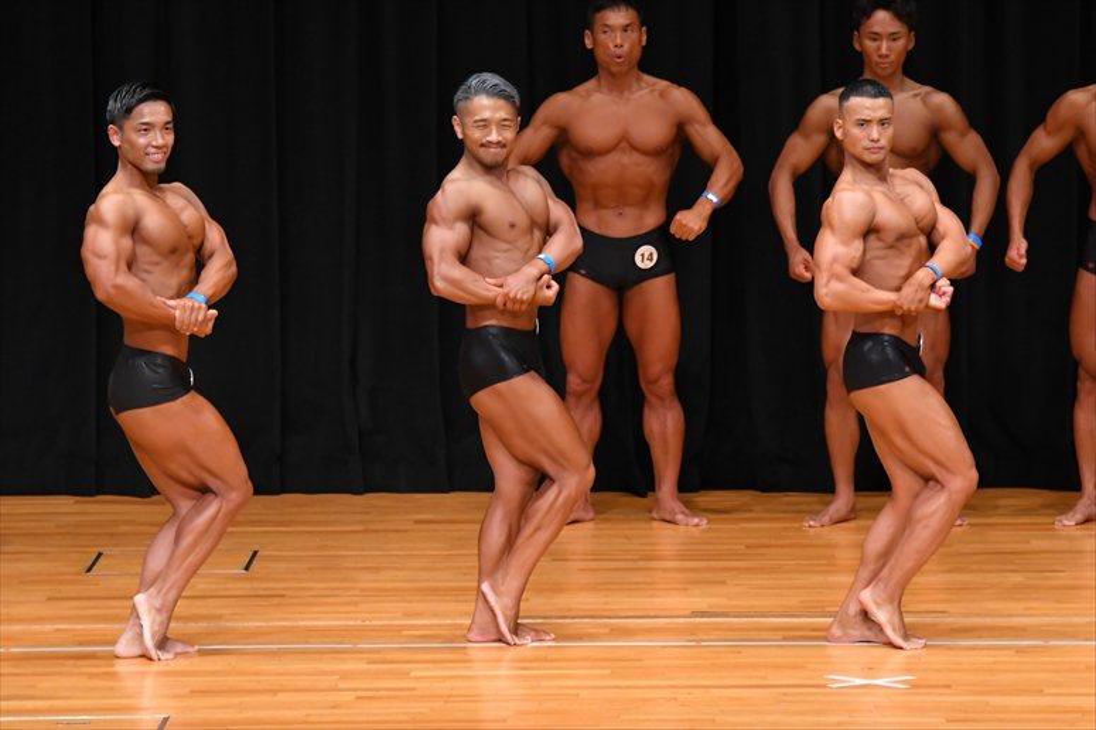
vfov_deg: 5.1
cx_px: 548
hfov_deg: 7.6
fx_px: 8216
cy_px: 365
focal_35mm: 270
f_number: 5.6
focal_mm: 180
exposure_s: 1/400
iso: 4000
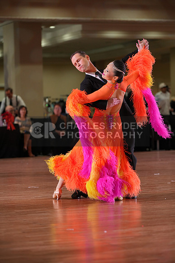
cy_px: 132
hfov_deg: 11.6
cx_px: 88
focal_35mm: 118
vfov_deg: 17.3
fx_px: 860
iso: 800
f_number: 2.8
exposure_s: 1/400
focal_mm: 118
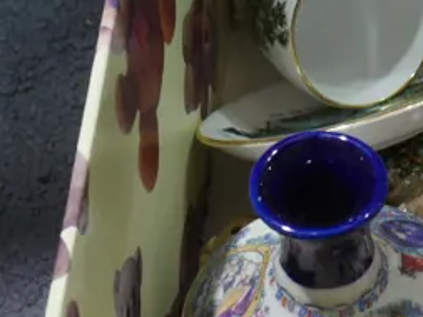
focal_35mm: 170
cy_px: 355
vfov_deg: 8.7
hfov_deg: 11.1
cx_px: 652
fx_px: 2078
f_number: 4.6
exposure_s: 1/60
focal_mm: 21
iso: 500
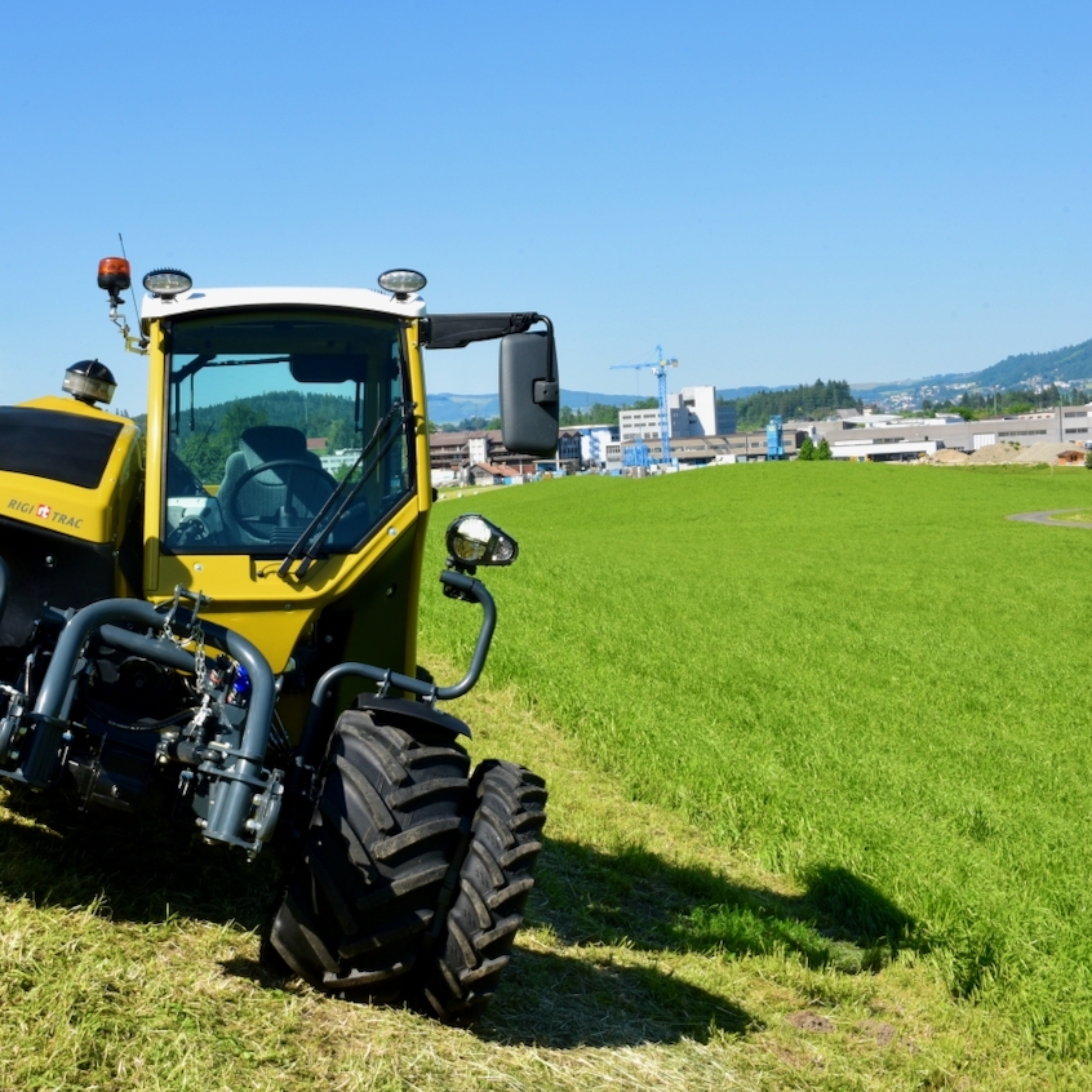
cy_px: 547
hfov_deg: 37.0
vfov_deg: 37.6
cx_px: 324
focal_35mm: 45
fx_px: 1606
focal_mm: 35
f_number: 20
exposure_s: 1/160
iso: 640
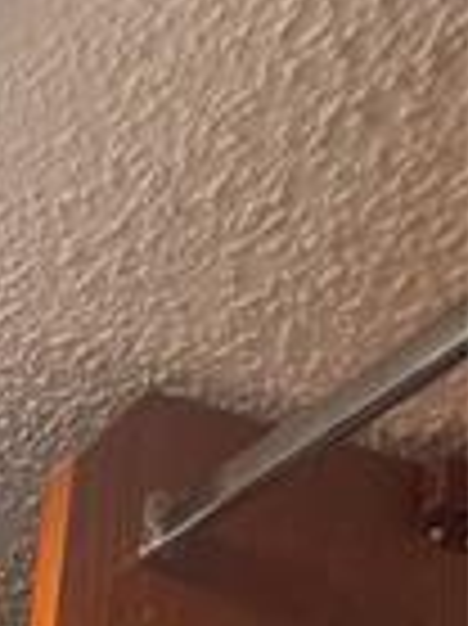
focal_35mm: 72
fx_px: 1300
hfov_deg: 12.5
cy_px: 1639
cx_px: -824
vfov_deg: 13.6
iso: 200
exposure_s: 1/120
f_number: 1.9
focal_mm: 2.2
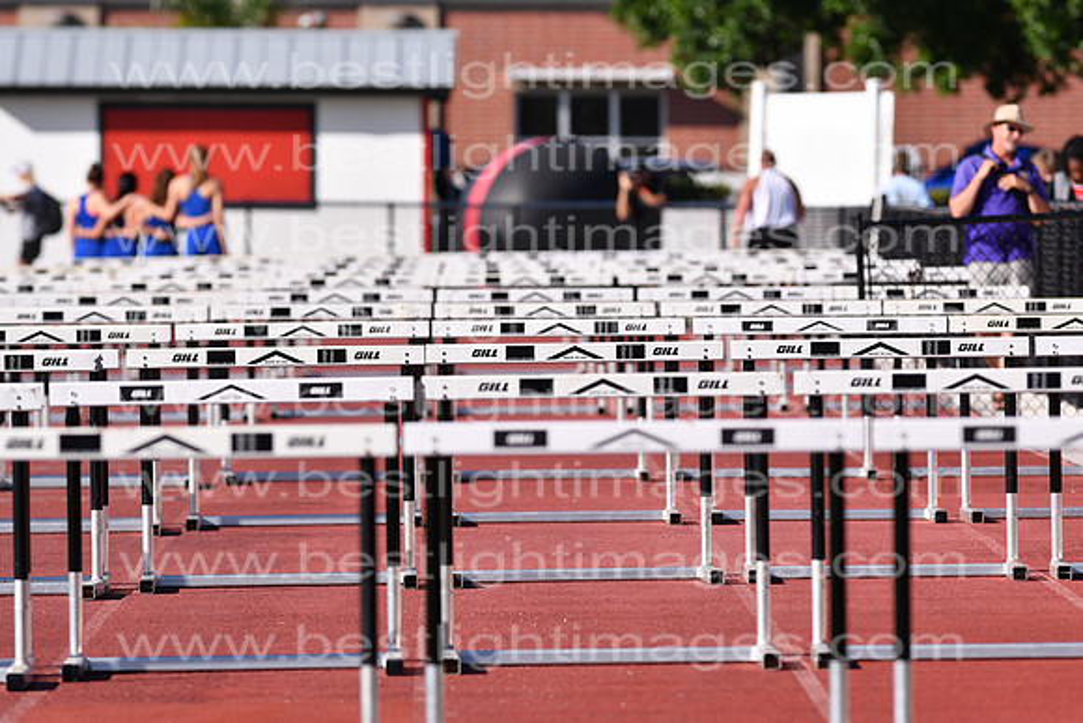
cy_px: 362
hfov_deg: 4.6
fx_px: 13540
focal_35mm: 450
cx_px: 542
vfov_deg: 3.1
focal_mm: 300
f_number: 5.6
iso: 400
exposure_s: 1/3200
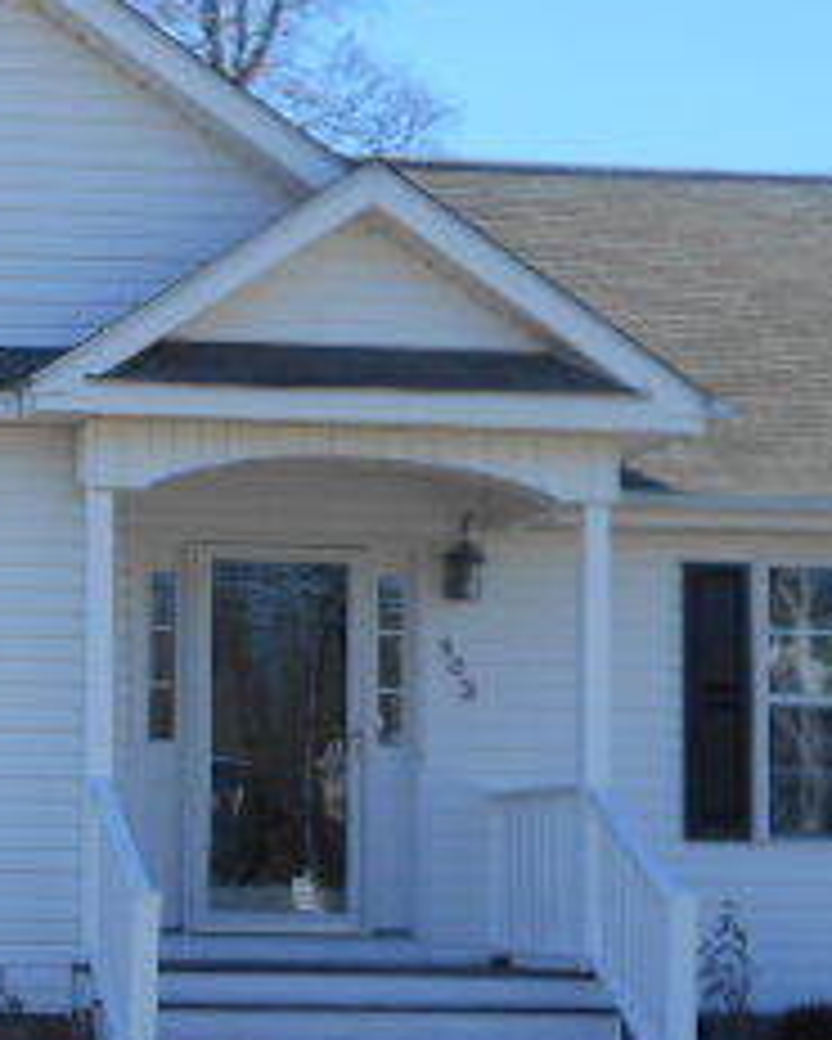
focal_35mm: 100
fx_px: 3076
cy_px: 635
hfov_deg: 14.9
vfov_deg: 19.1
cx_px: -144
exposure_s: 1/400
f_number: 3.9
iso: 80
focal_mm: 6.7
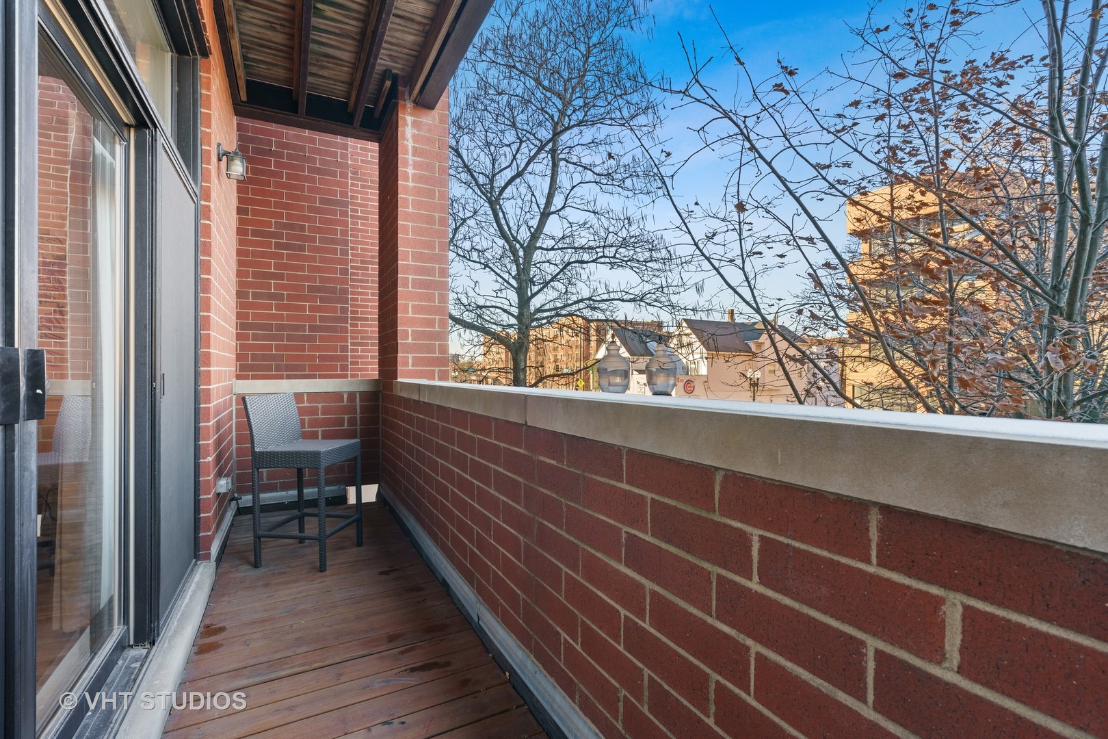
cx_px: 554
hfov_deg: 96.7
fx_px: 492
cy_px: 370
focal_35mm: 16
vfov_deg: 73.7
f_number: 8
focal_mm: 16
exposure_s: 1/4
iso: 320
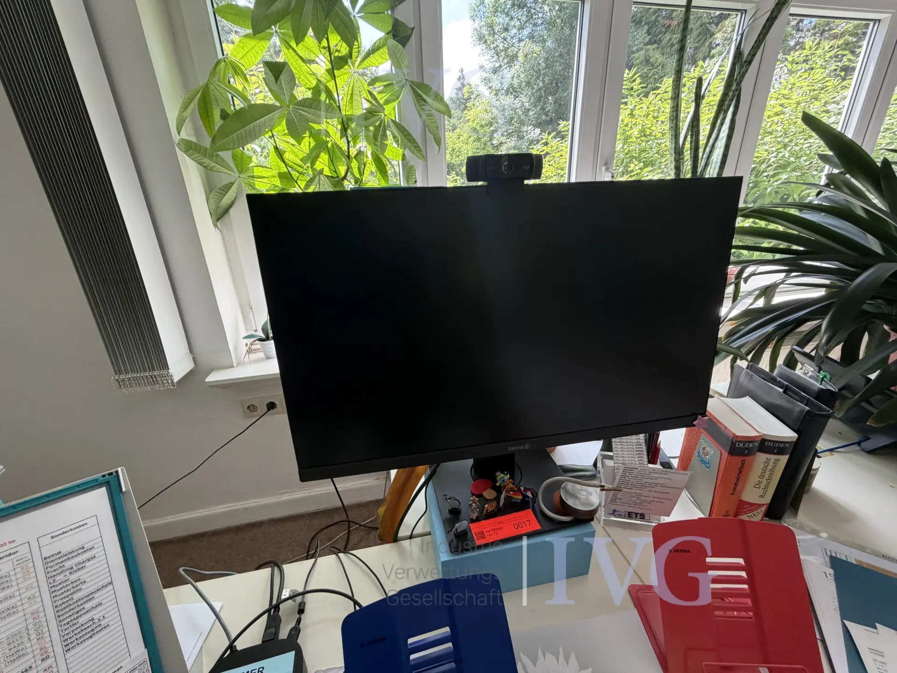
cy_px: 336
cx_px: 448
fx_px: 363
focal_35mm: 14
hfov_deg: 102.1
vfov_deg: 85.7
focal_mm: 2.22
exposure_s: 1/121
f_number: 2.2
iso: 125
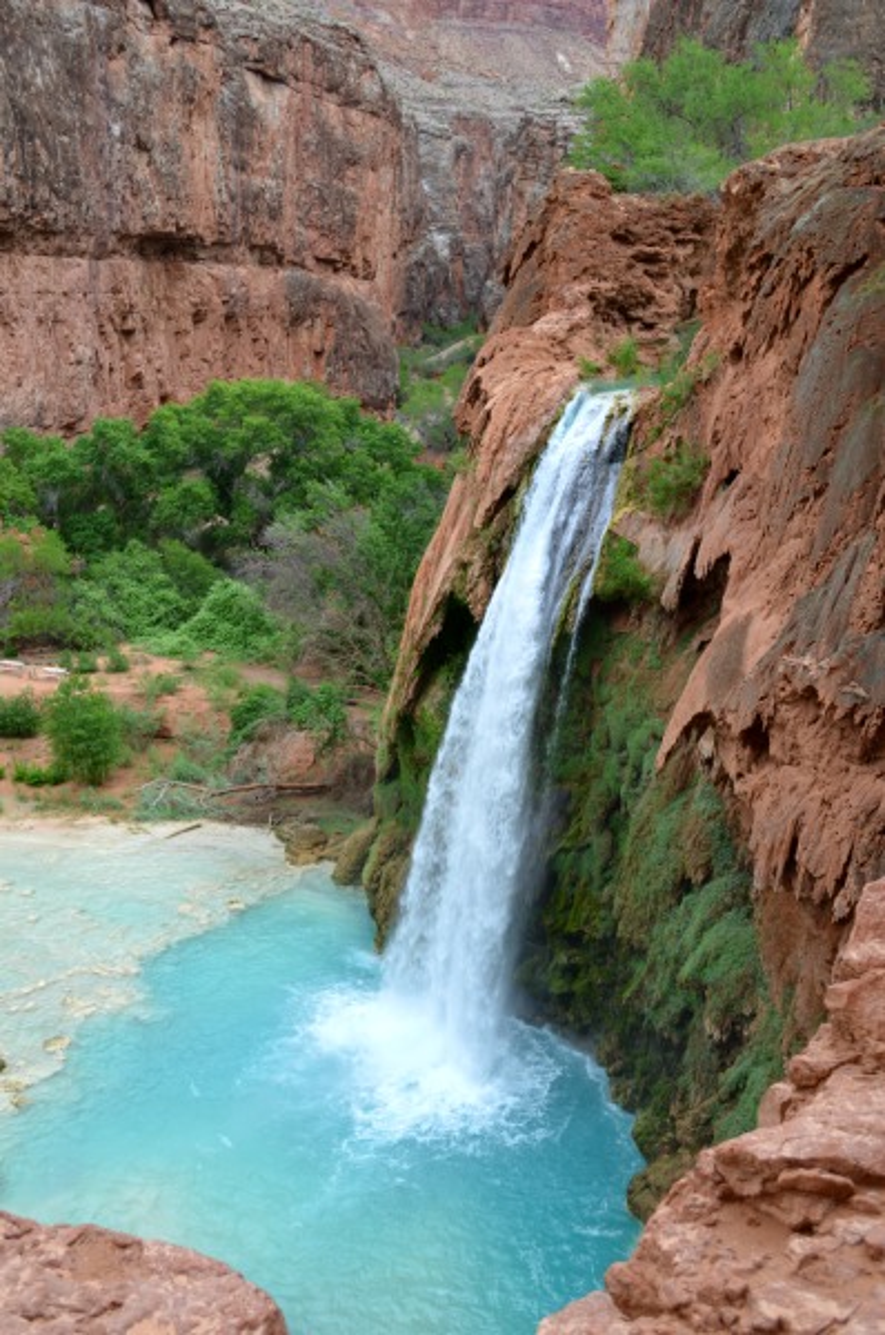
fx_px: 1332
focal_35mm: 36
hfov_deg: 36.8
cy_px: 668
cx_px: 442
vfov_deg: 53.2
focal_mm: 24
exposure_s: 1/125
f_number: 5.6
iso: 125
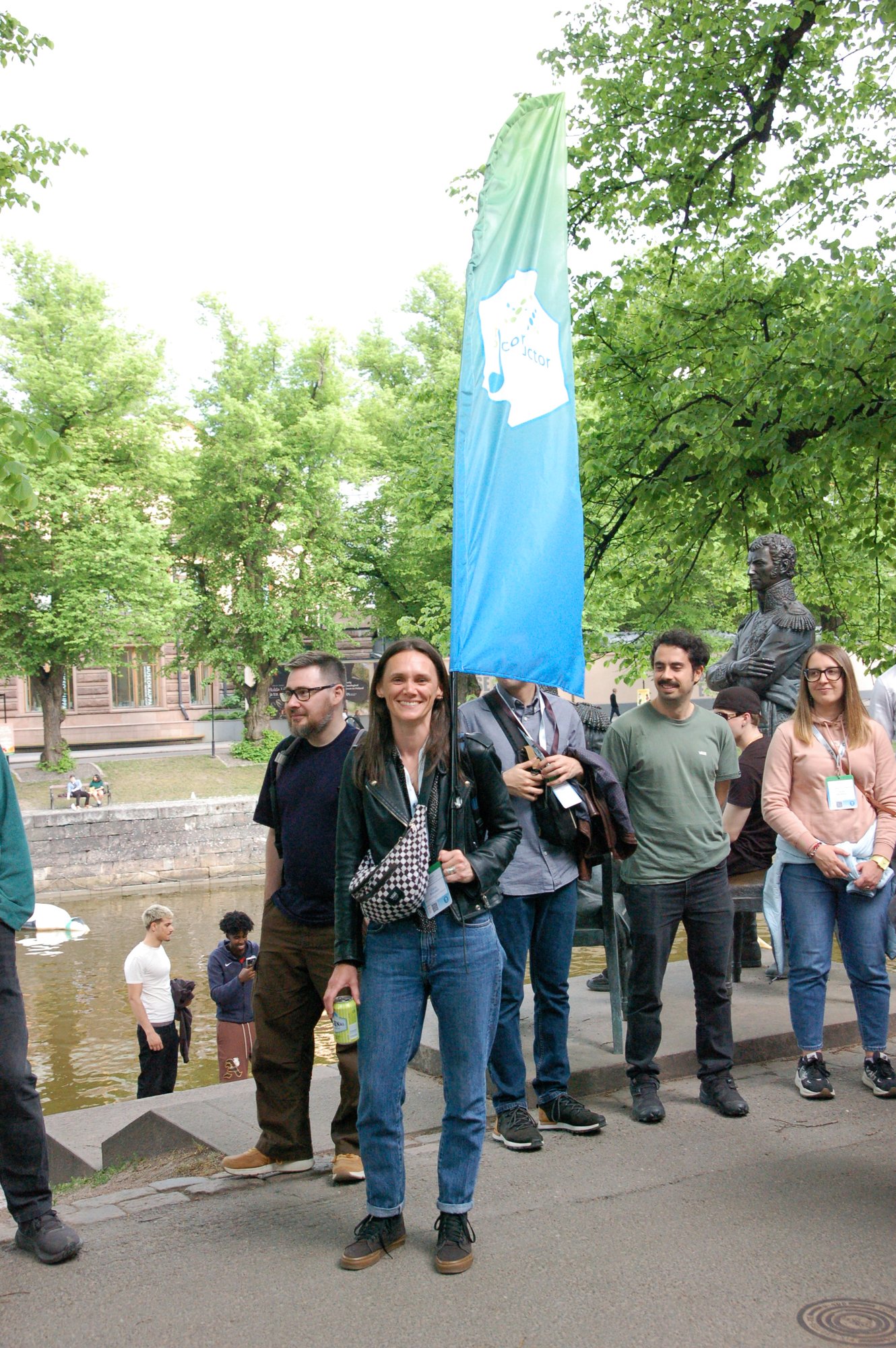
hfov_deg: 33.0
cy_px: 674
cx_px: 448
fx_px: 1515
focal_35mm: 40
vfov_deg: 48.0
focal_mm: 27
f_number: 6.3
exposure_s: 1/125
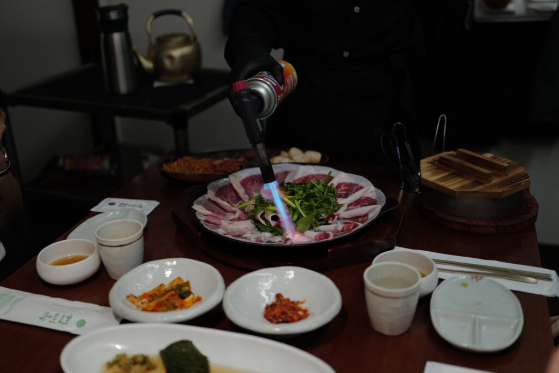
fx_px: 668
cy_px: 186
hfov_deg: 45.4
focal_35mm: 43
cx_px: 280
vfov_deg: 31.2
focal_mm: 43
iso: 1000
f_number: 2
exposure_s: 1/125
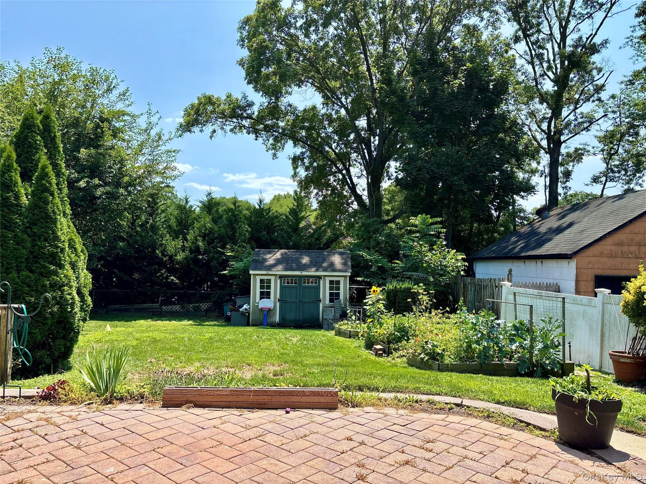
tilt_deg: +1.2
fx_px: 485
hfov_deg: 67.3
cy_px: 242
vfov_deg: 53.1
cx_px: 323
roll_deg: -1.7
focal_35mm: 26
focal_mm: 5.96
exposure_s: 1/1984
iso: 50
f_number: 1.6
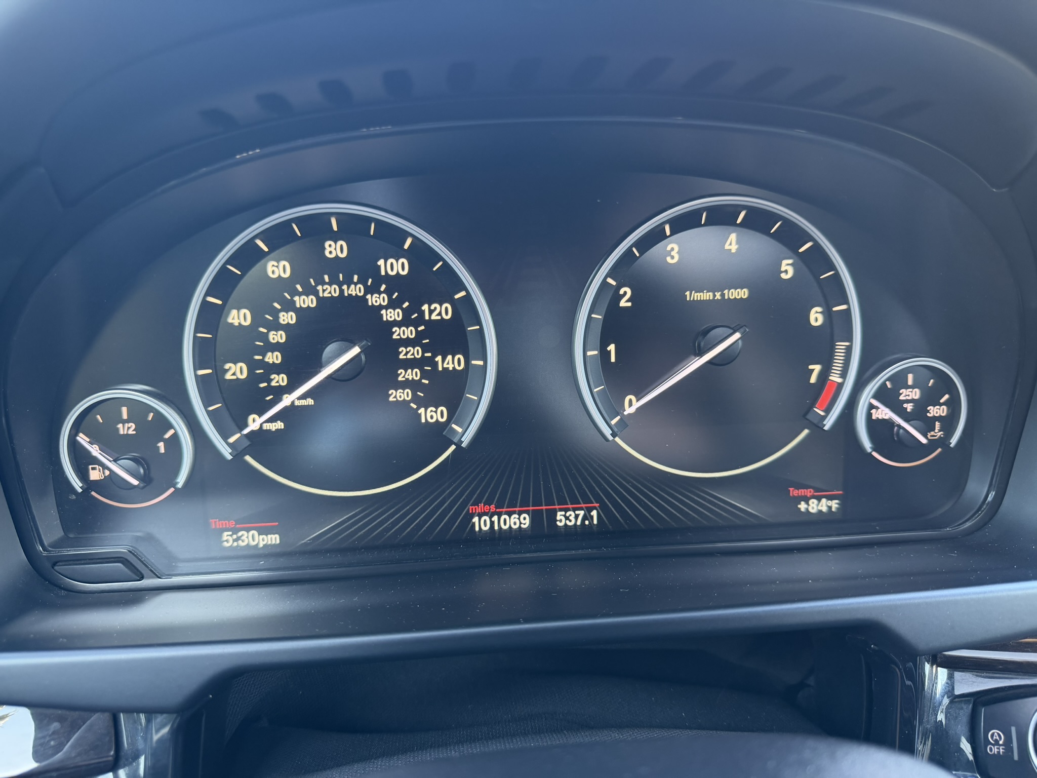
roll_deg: -3.8
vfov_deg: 56.8
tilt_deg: -27.7
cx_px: 518
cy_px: 389
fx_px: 719
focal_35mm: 24
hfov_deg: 71.6
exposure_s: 1/63
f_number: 1.78
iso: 200
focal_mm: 6.76
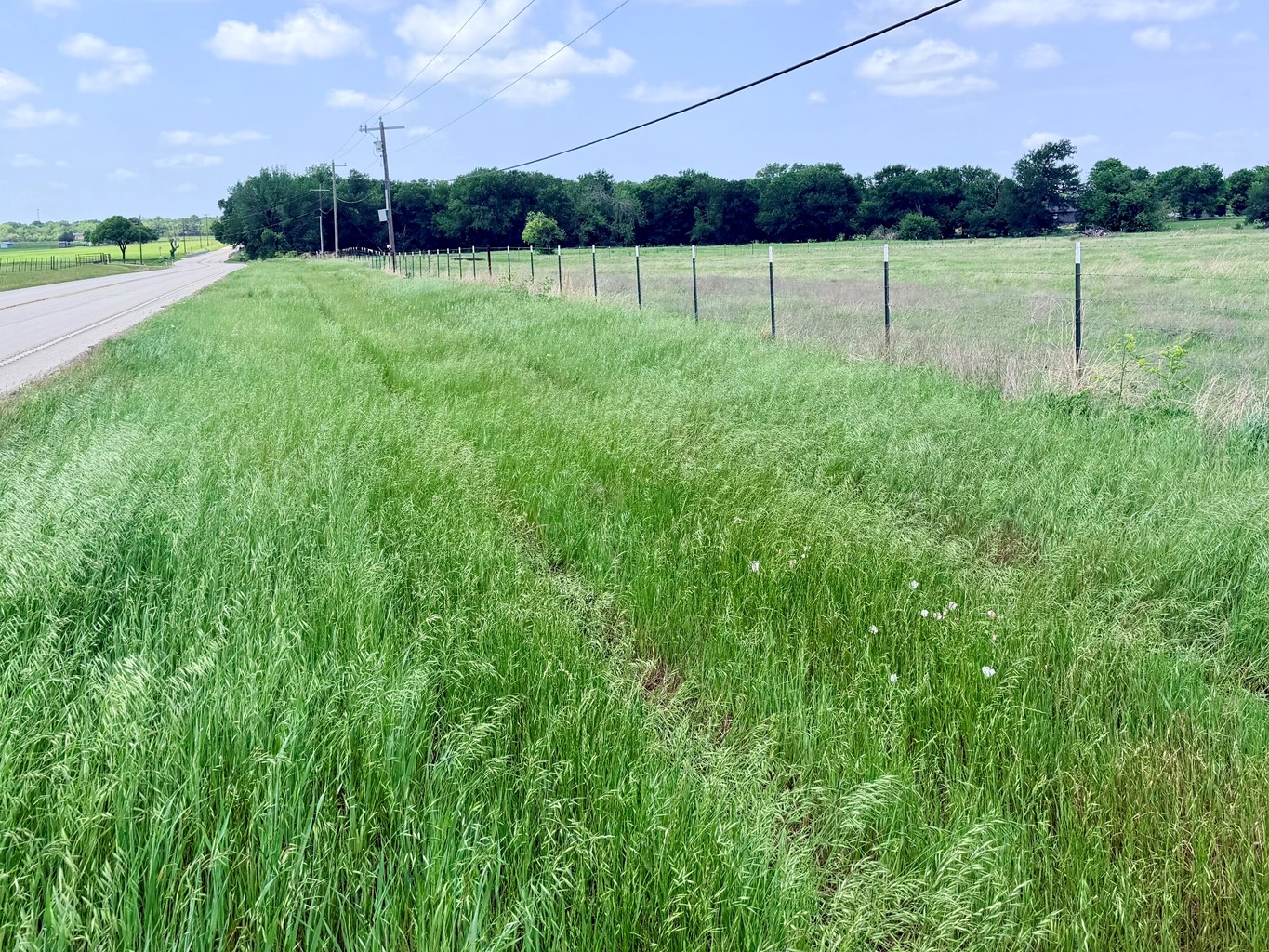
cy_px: 343
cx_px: 648
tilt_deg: -4.4
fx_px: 1320
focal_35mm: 36
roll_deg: +2.9
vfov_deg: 39.3
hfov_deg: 51.3
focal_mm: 6.76
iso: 100
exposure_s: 1/2907
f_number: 1.78
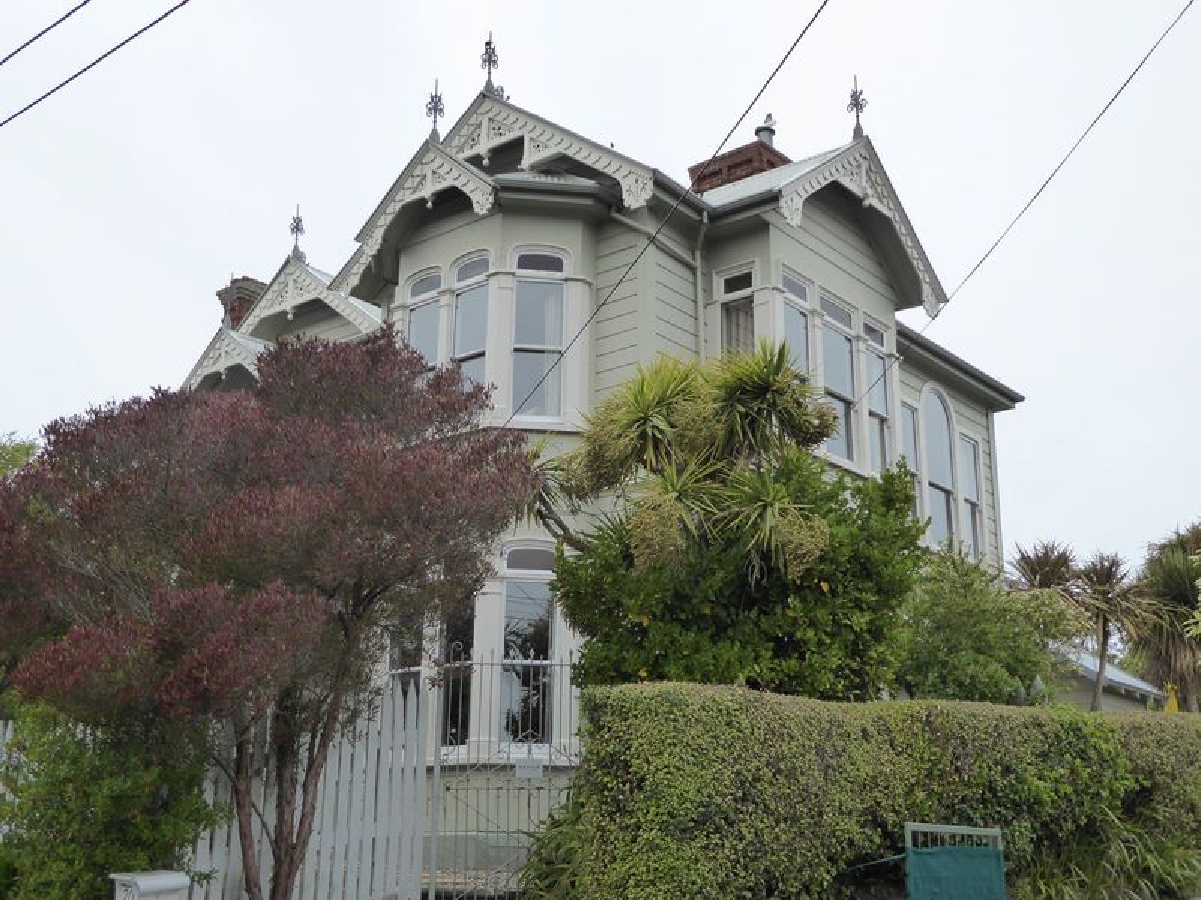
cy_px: 450
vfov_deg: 34.3
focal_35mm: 42
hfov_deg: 44.8
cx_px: 600
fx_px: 1457
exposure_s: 1/800
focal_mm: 7.2
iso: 160
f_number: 3.8
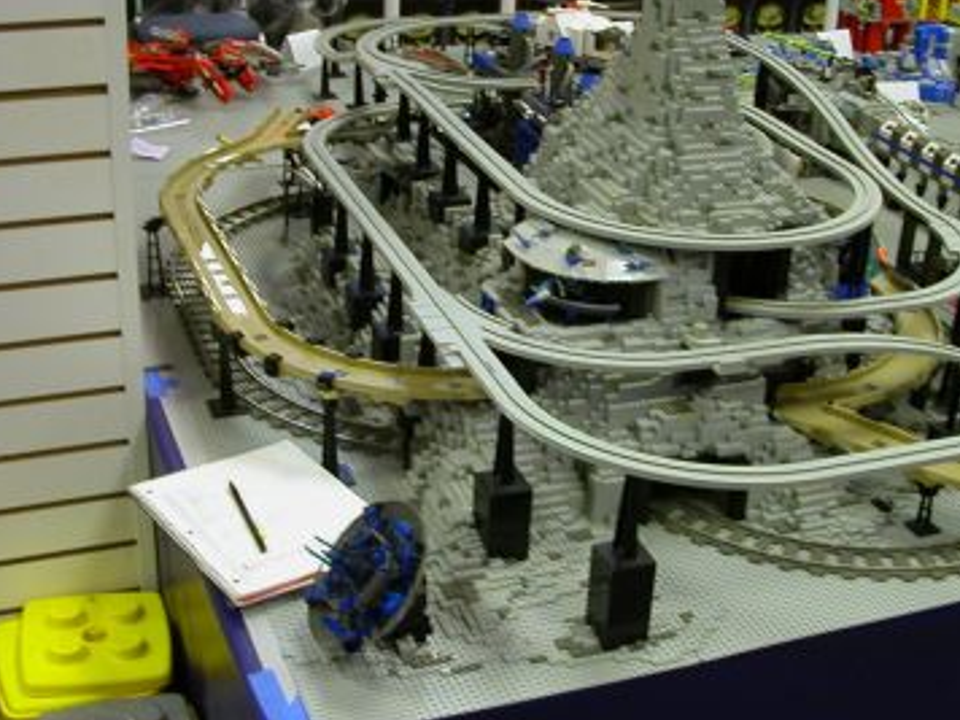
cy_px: 365
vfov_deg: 28.0
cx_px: 574
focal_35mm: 52
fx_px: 1442
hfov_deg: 36.7
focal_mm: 5.6
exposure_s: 1/13.6
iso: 100
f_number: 2.7
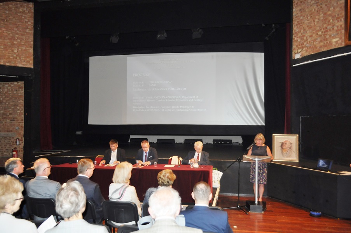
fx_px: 292
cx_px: 176
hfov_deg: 62.0
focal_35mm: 30
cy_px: 116
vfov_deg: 43.5
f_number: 3.8
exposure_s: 1/60
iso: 800
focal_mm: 20
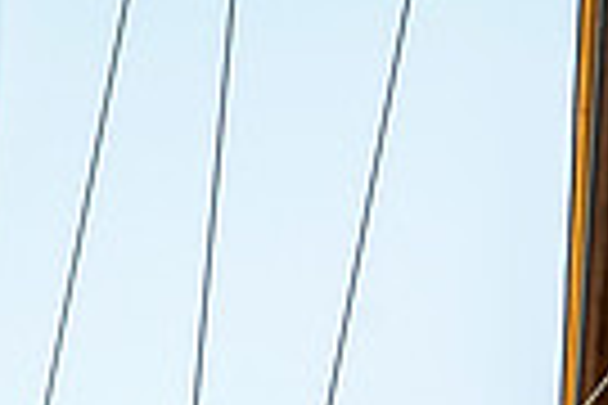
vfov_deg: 0.5
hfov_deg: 0.8
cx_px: 599
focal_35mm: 2581
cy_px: 860
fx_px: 43587
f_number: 5
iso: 400
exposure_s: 1/2500
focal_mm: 600
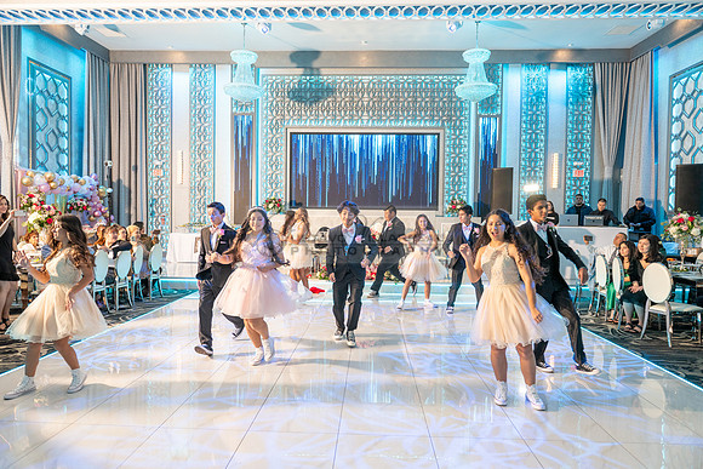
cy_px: 234
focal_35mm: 24
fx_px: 469
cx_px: 352
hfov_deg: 73.7
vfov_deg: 53.2
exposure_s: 1/160
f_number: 4.5
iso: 640
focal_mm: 24
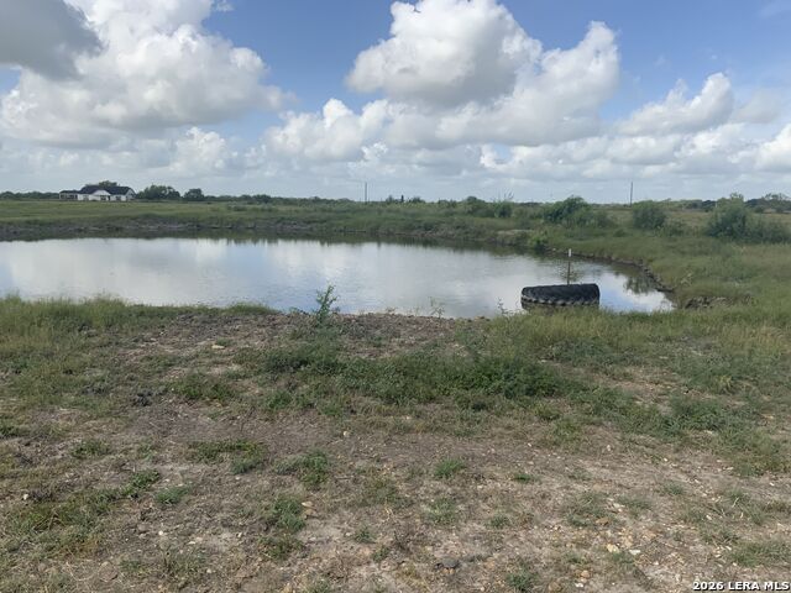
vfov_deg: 48.2
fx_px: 663
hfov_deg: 61.7
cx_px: 396
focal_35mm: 29
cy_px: 296
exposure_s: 1/2141
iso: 16
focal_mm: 3
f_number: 1.8
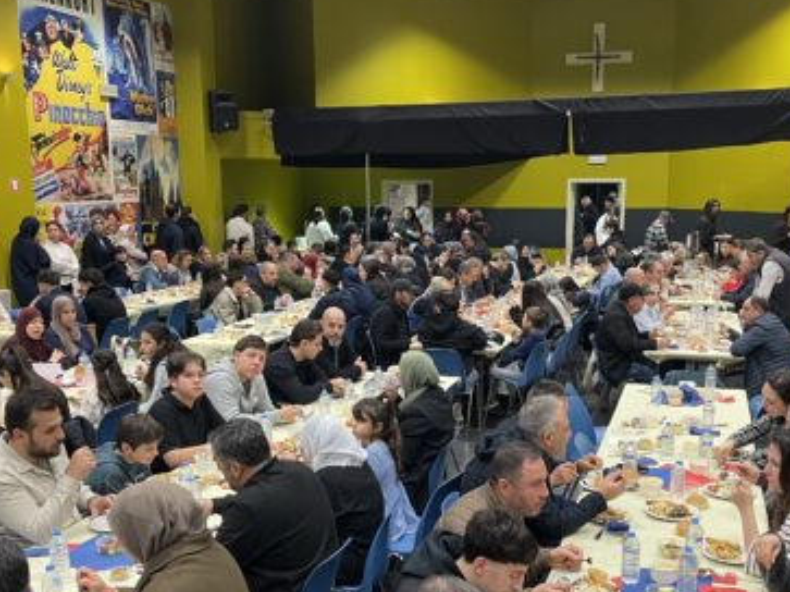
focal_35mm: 41
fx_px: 935
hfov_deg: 45.8
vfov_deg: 34.9
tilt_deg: -13.3
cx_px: 421
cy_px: 383
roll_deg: +0.0
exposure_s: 1/50
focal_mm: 5.1
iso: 250
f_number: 1.6
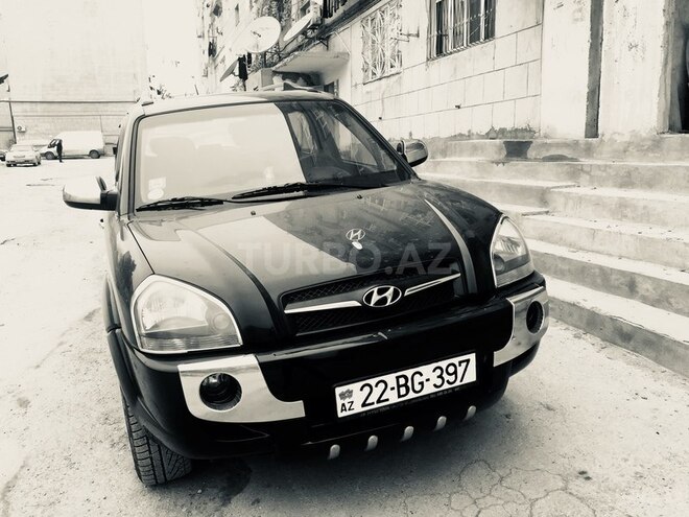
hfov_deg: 61.7
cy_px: 258
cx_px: 344
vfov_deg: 48.2
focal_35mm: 29
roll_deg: +0.7
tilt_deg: -10.3
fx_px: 577
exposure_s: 1/100
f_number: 2.2
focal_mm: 4.15
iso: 32
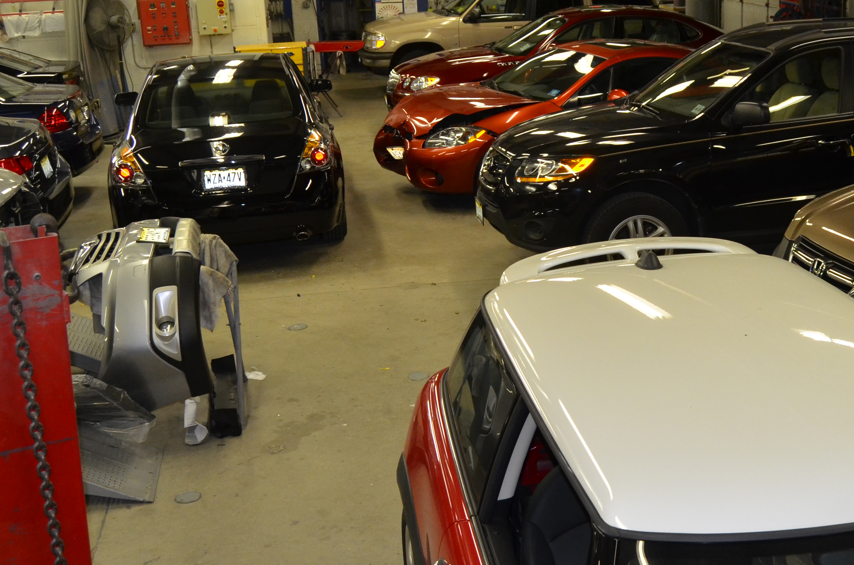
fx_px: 1136
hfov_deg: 40.7
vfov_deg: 27.9
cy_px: 249
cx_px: 573
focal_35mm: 48
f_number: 5
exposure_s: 1/60
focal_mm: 18
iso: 800
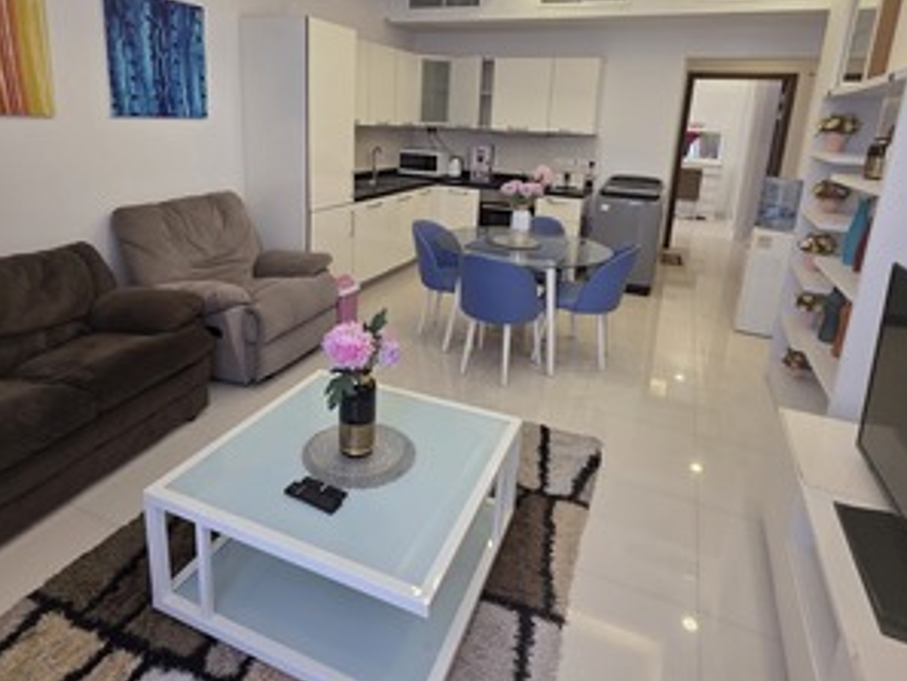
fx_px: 524
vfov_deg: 65.0
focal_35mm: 20
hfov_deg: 81.6
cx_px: 426
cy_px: 252
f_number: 1.9
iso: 100
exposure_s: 1/100
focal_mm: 2.2
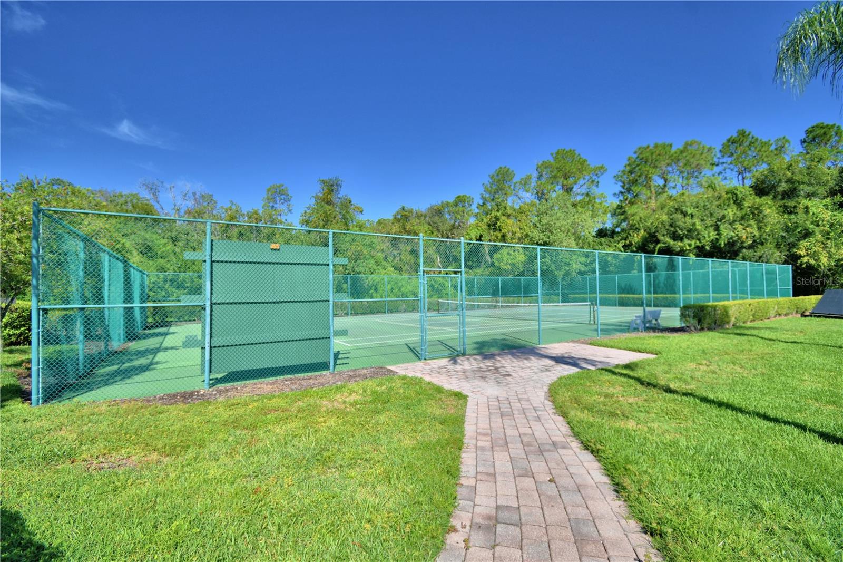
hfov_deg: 100.4
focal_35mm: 15
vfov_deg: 77.3
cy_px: 281
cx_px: 422
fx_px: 351
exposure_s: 1/1250
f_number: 4.5
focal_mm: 10
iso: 100
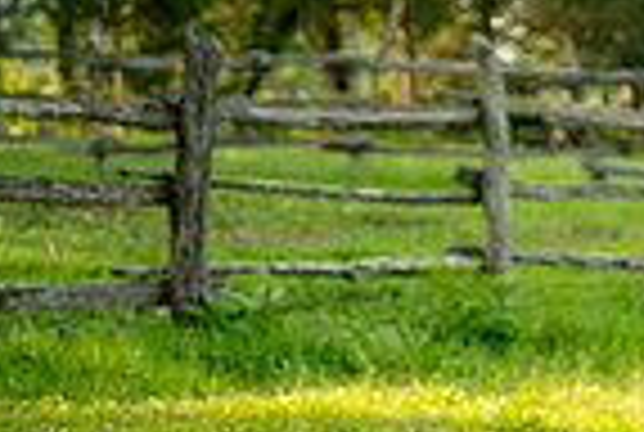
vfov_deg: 5.3
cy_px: 268
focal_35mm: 259
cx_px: 1210
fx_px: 4643
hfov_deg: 7.7
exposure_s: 1/2500
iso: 400
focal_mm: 58
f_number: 2.8
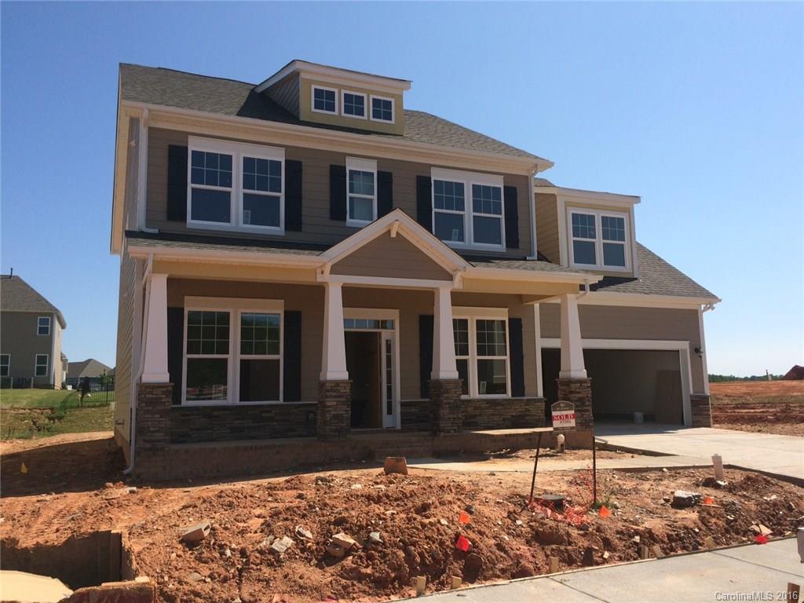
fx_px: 674
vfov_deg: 48.2
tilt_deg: +6.0
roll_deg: +2.0
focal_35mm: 29
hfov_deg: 61.7
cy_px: 302
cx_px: 402
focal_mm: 4.15
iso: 32
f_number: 2.2
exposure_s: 1/2740
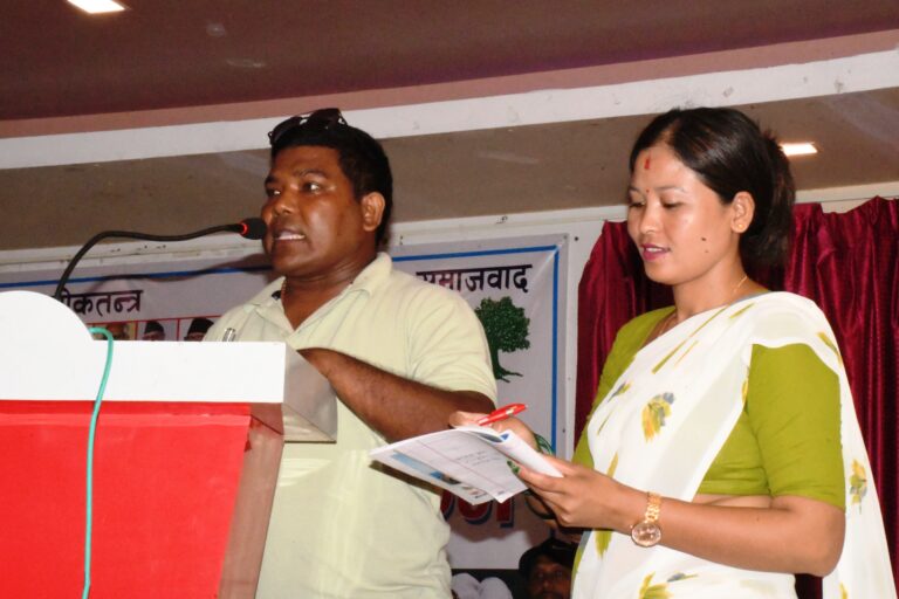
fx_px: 1948
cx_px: 450
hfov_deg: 26.0
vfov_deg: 17.5
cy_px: 300
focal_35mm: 78
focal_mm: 52
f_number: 25
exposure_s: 1/250
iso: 20000
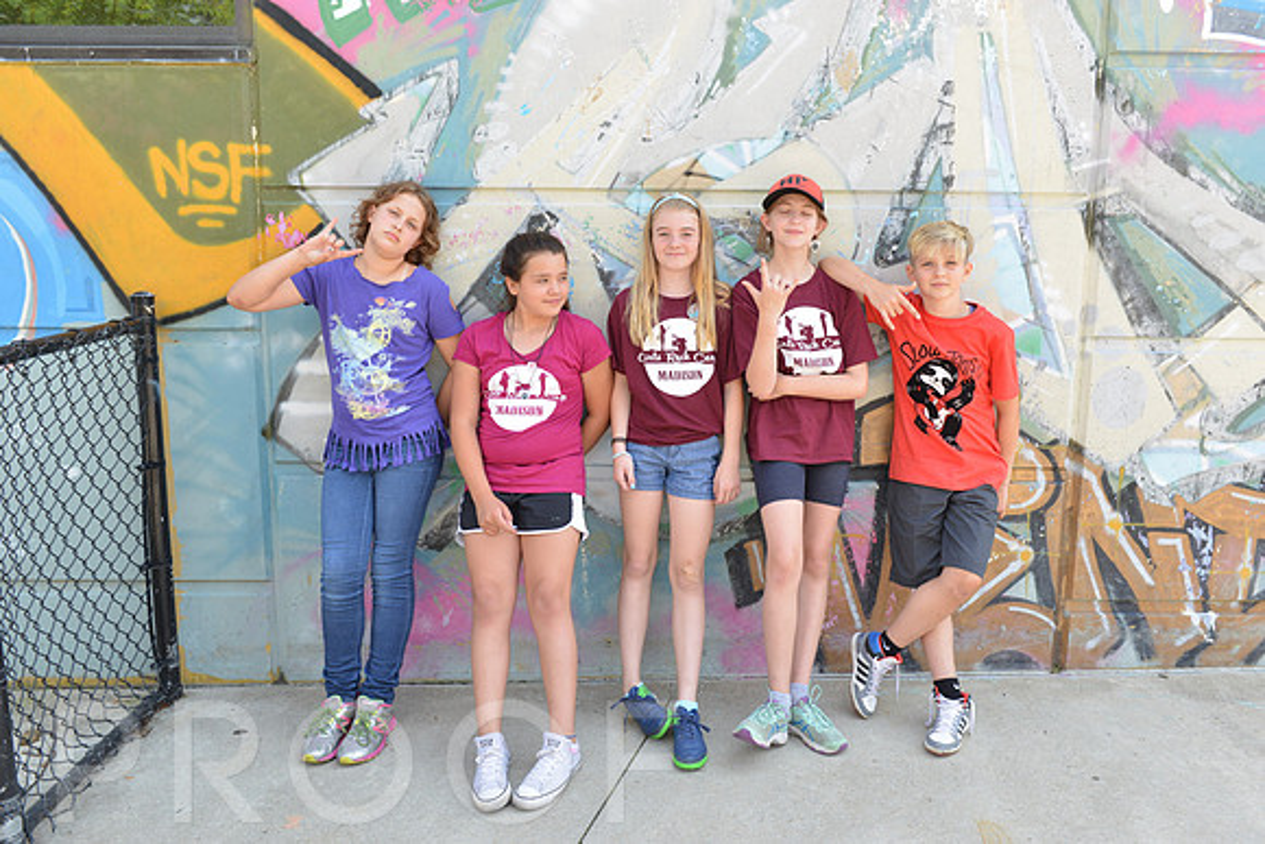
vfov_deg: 42.3
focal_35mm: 31
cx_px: 632
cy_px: 422
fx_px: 1090
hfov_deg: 60.3
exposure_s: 1/125
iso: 125
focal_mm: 31
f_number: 5.6
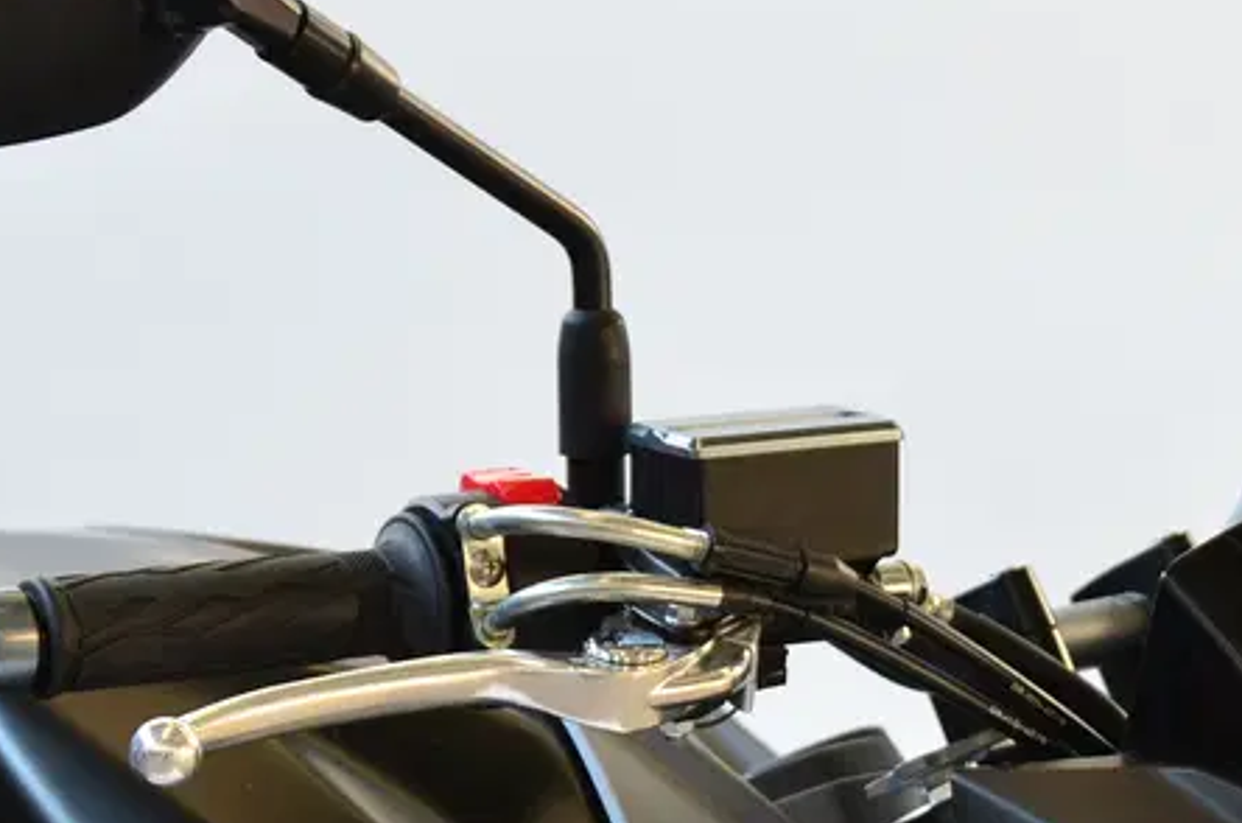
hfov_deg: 13.3
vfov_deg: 8.8
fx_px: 5302
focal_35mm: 154
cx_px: 789
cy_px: 810
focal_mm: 38
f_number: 3.2
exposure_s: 1/80
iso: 400
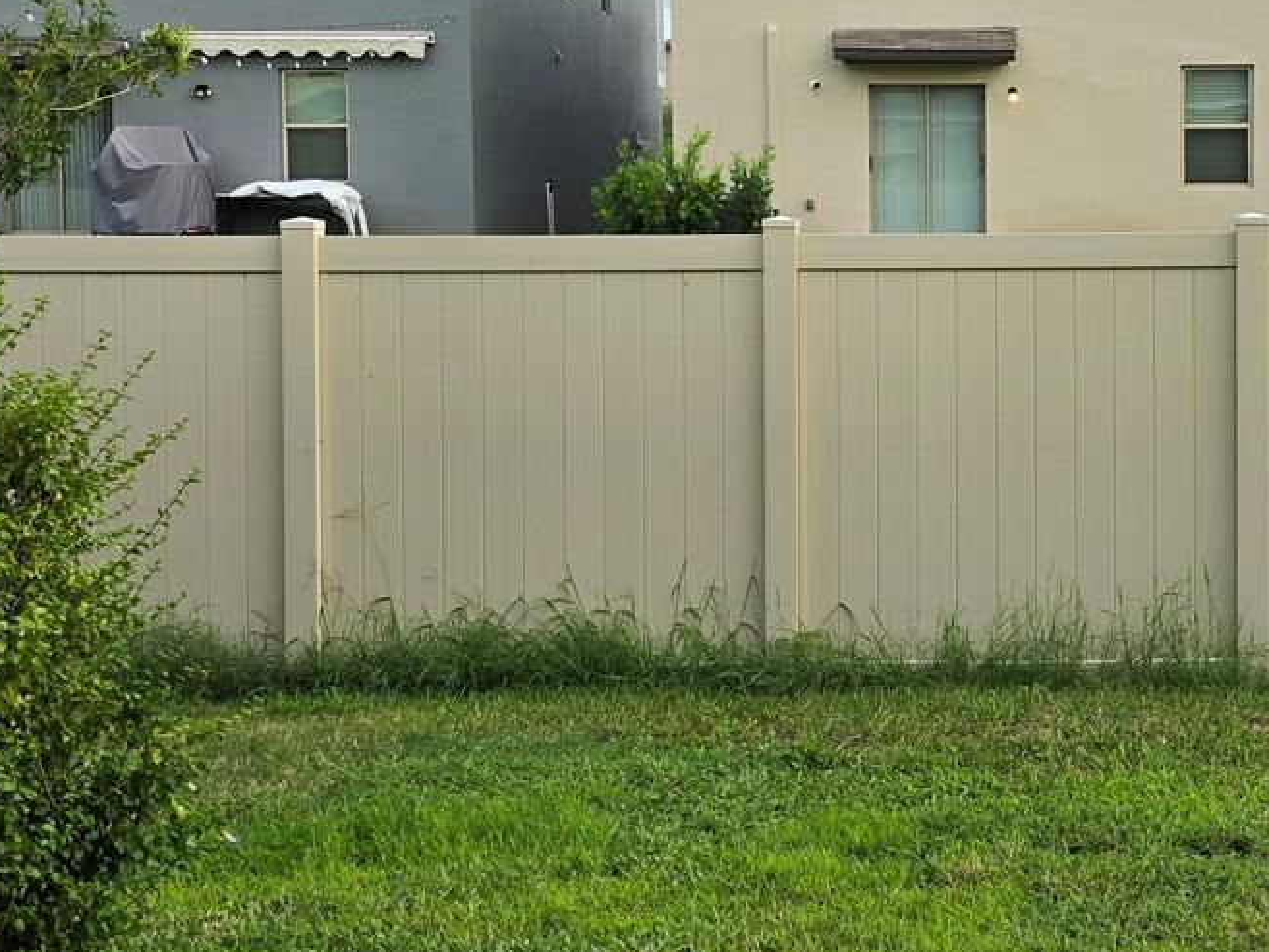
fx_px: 2053
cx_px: 1024
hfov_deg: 33.3
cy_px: 301
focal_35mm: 56
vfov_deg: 25.9
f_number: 1.4
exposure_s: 1/1732
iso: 64
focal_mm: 6.5
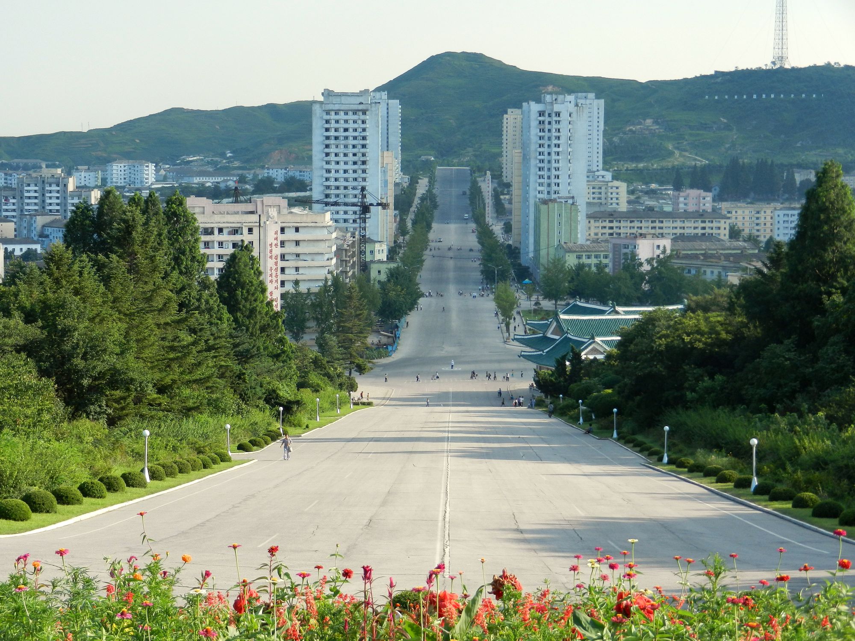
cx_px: 428
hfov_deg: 25.0
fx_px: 1927
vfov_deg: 18.9
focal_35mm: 78
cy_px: 320
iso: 160
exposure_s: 1/400
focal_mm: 14.1
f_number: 4.8
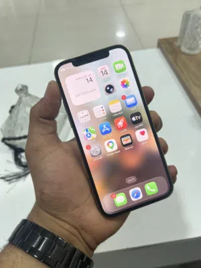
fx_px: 201
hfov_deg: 53.1
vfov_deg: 67.3
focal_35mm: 26
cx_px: 100
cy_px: 134
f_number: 1.5
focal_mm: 5.7
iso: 64
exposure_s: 1/120
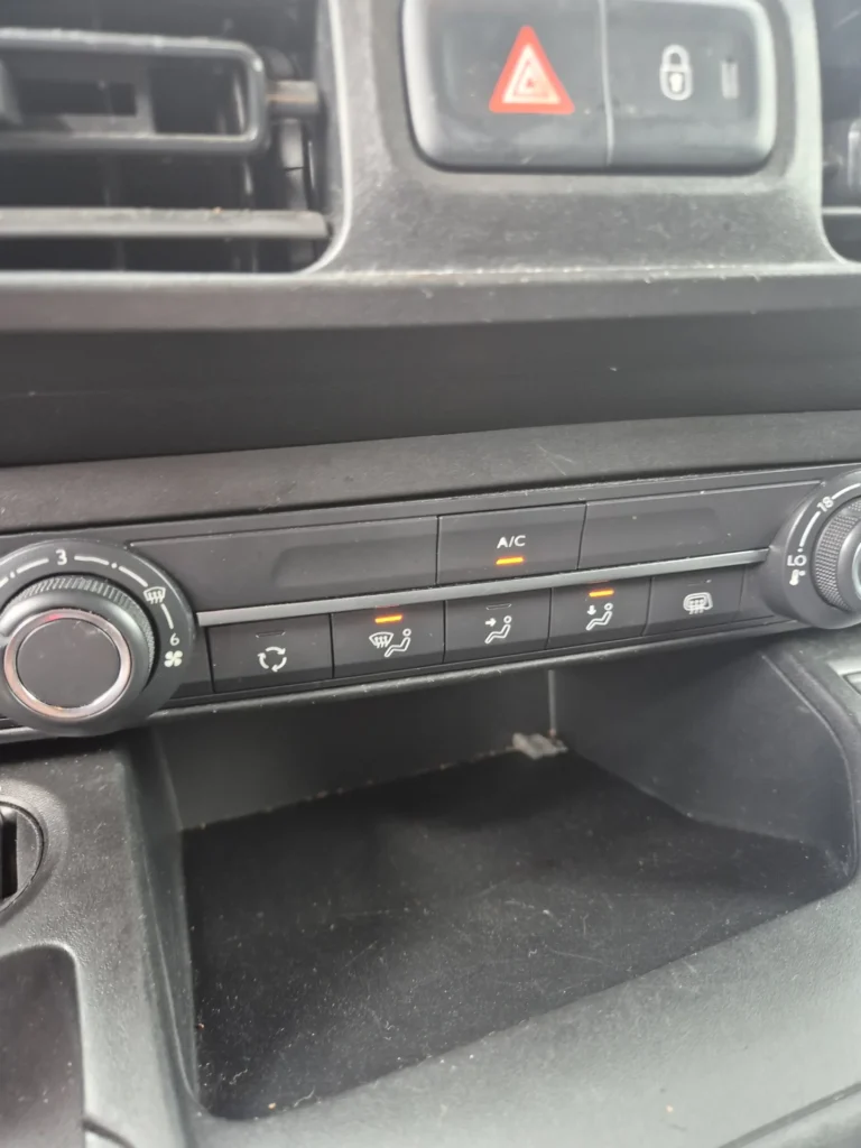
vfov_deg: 73.9
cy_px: 574
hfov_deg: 58.9
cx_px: 430
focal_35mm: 23
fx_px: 763
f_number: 1.8
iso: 500
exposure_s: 1/32
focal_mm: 5.4
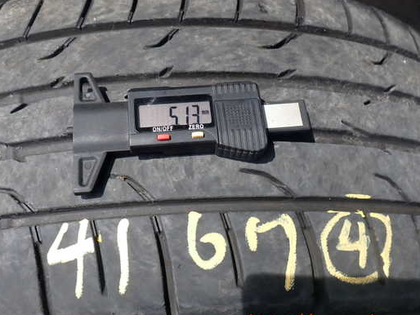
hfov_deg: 52.5
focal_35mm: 35
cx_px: 189
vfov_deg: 40.7
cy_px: 149
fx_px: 425
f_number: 3.2
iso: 100
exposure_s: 1/500
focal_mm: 5.4
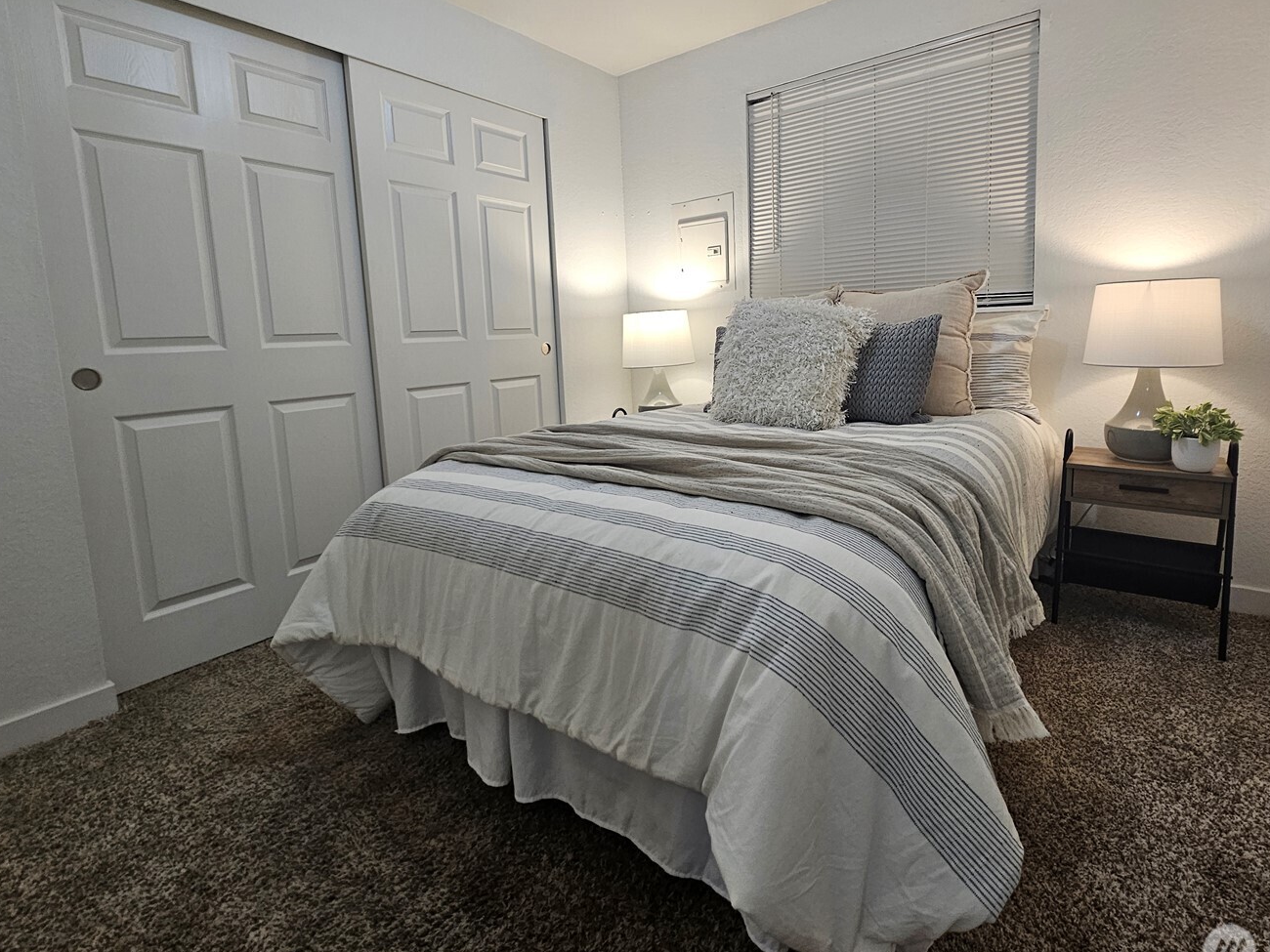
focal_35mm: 16
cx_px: 675
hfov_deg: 94.4
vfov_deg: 77.6
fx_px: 587
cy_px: 404
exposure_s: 1/60
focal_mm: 2.2
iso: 125
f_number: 2.2
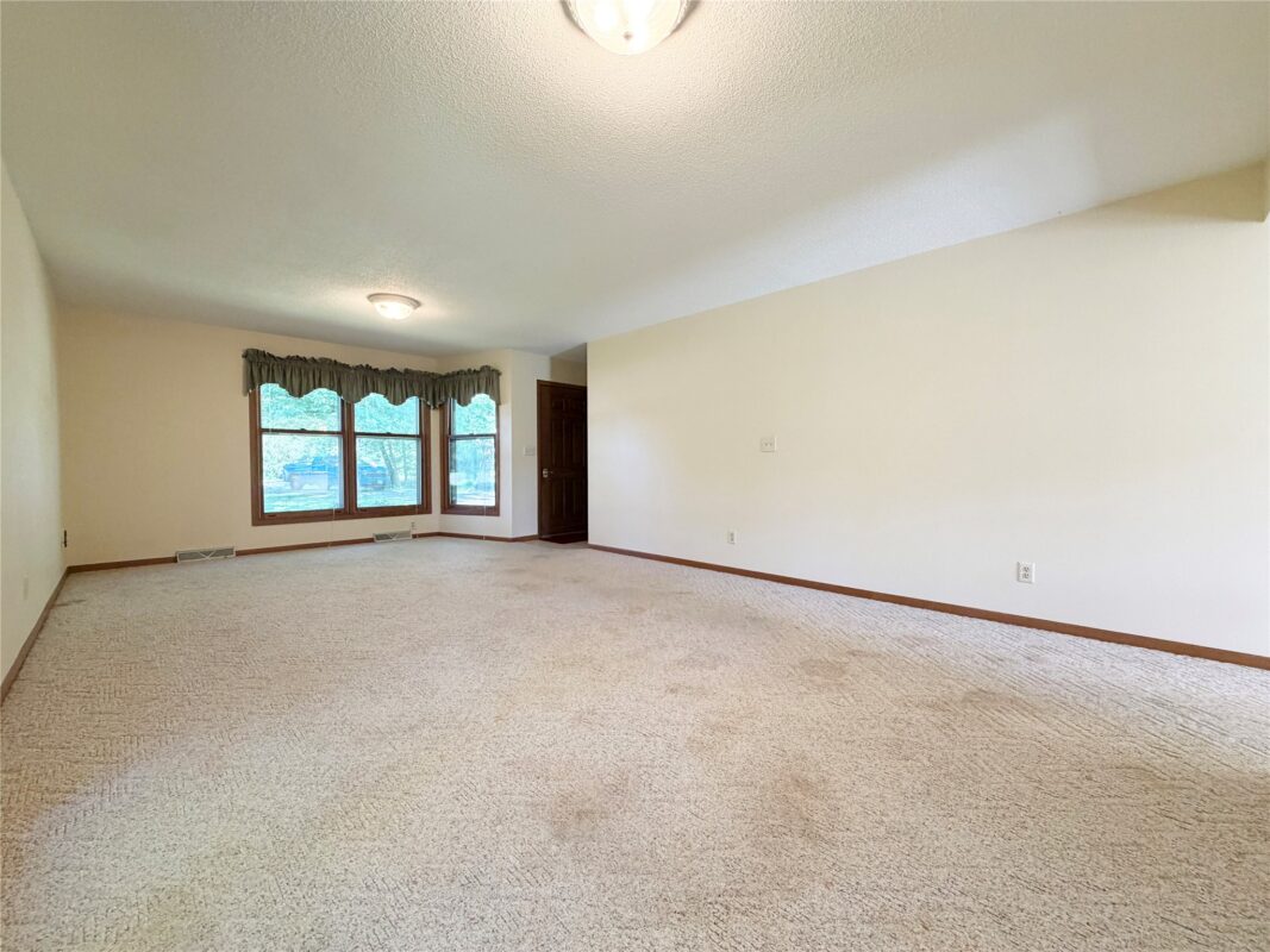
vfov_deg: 85.7
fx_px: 514
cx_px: 635
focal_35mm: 14
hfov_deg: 102.1
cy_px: 476
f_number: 2.2
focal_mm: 2.22
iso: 200
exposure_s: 1/60
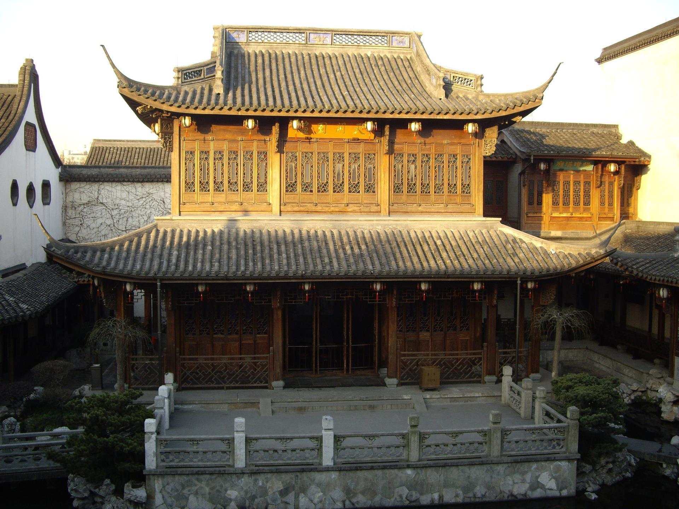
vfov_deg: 37.7
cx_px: 340
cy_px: 254
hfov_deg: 49.0
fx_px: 745
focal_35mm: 38
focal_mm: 7.9
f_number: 2.8
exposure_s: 1/160
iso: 100
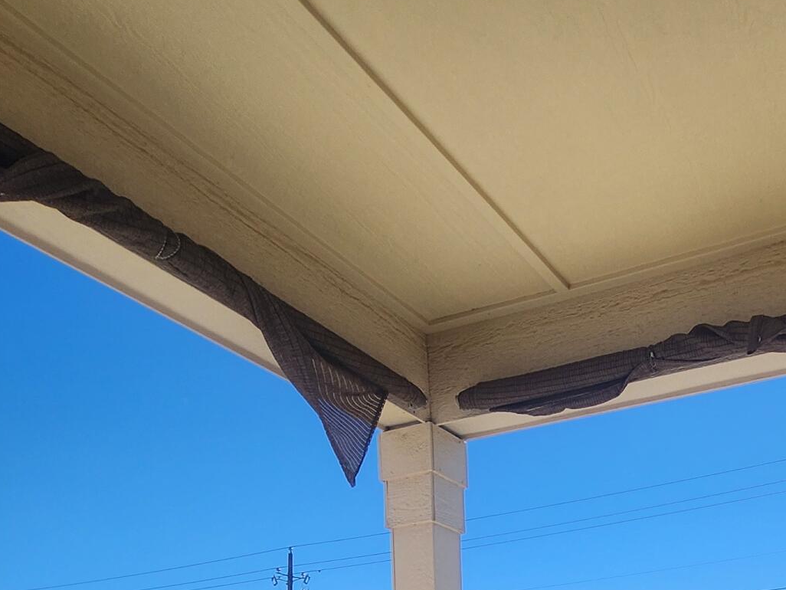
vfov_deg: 29.8
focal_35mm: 38
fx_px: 863
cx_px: 625
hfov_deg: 46.5
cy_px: 777
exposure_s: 1/1157
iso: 32
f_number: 2.2
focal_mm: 1.74
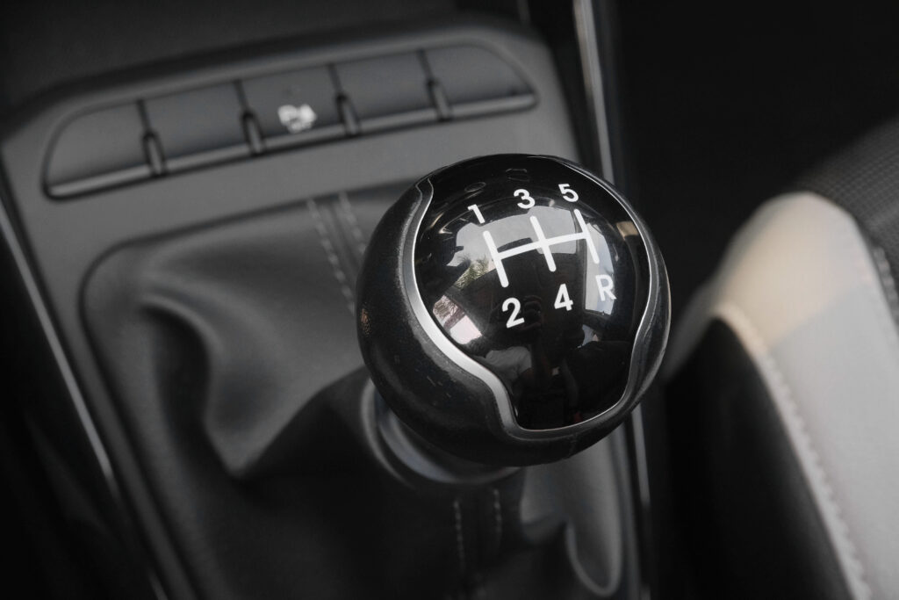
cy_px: 300
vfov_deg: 26.5
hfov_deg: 38.9
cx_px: 450
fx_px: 1274
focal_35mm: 51
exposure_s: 1/125
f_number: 9
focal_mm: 34.3
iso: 2000
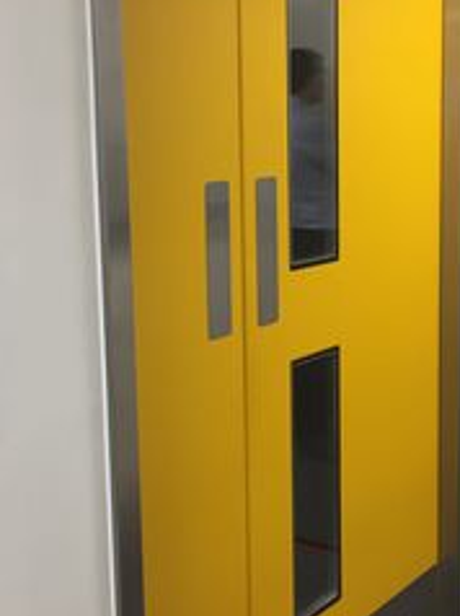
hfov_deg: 24.0
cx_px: 255
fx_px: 1083
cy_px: 290
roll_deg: +1.7
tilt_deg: -6.5
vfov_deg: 31.7
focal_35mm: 61
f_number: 2.2
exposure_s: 1/33
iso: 100
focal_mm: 4.15
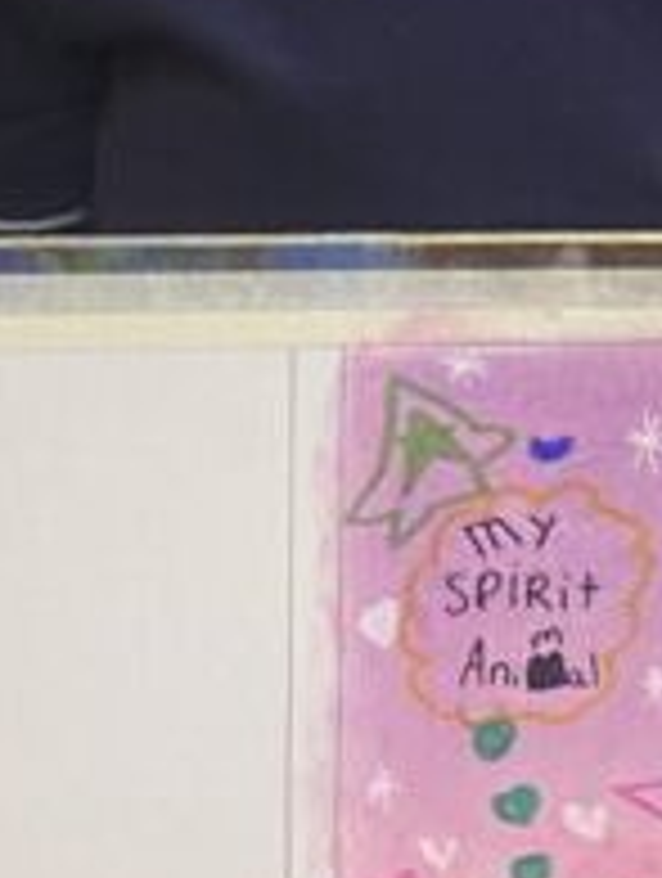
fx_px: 3380
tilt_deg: -9.0
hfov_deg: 11.1
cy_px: -266
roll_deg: +1.6
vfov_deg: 14.2
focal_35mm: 133
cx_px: 630
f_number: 1.8
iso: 64
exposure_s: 1/50
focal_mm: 4.25
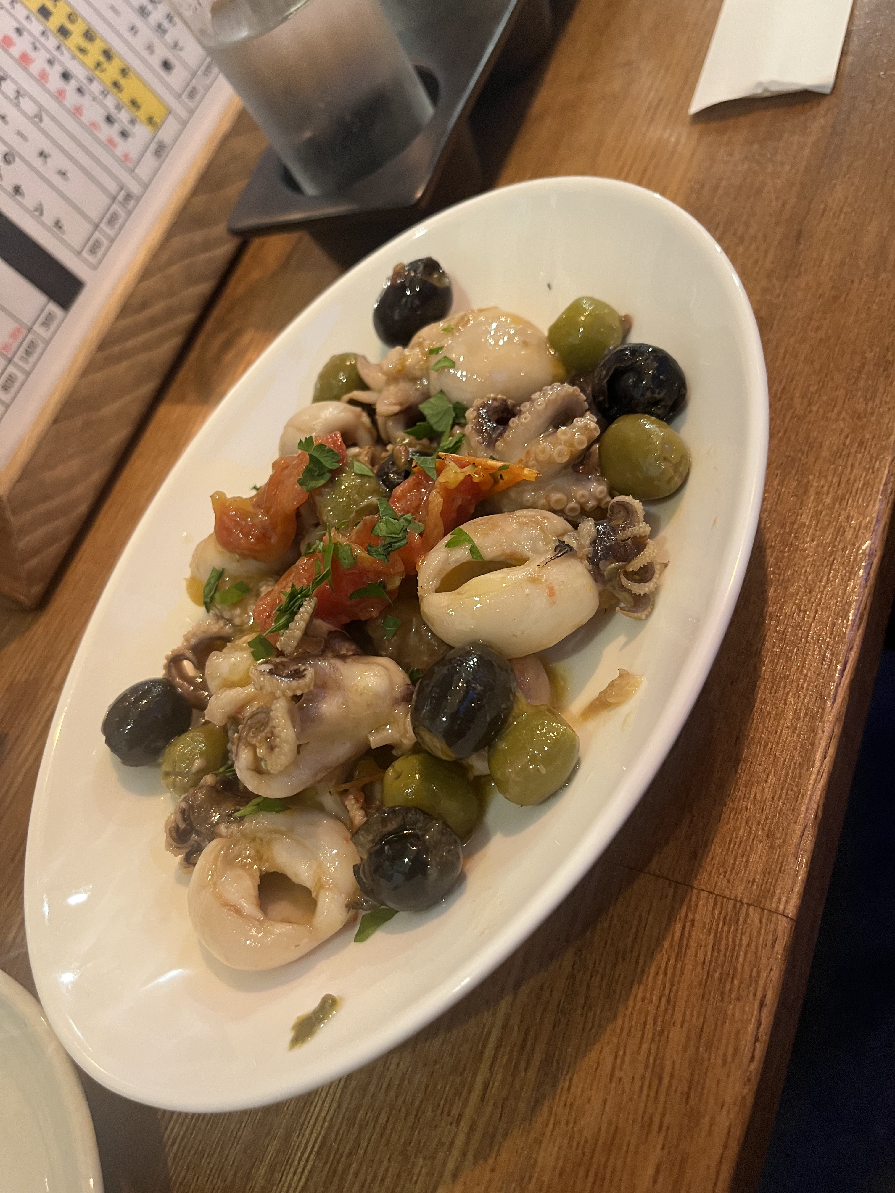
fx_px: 896
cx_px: 448
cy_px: 596
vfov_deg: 67.3
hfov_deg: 53.1
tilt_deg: -49.2
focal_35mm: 26
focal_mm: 5.1
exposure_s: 1/50
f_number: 1.6
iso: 250
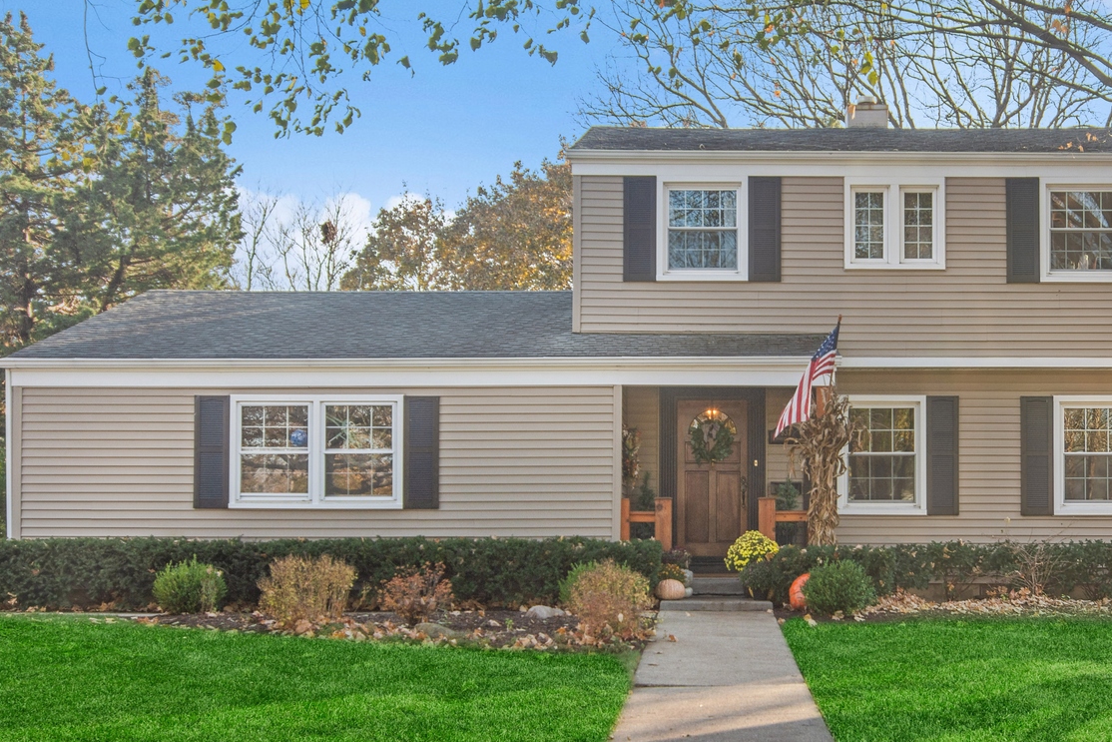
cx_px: 705
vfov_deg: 28.0
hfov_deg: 40.8
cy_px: 452
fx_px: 1483
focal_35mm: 48
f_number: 8
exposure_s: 1/200
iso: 200
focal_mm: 22
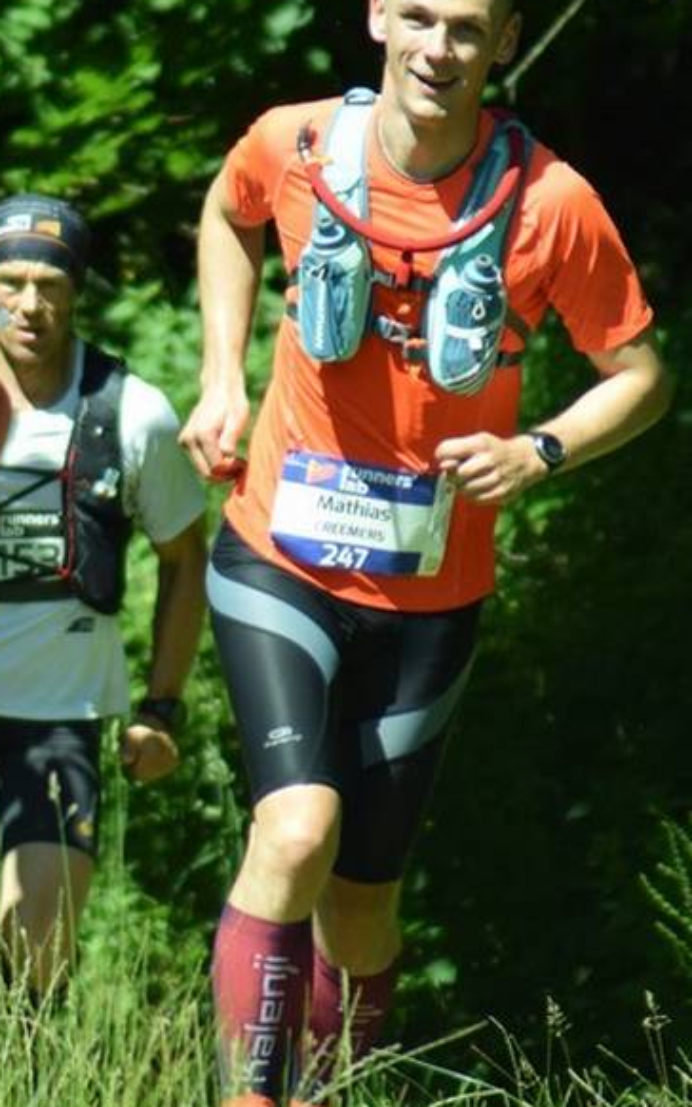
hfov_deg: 1.7
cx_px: -160
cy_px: 521
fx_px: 23766
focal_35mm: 788
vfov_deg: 2.7
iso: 400
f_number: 5
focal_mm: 250
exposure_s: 1/1000
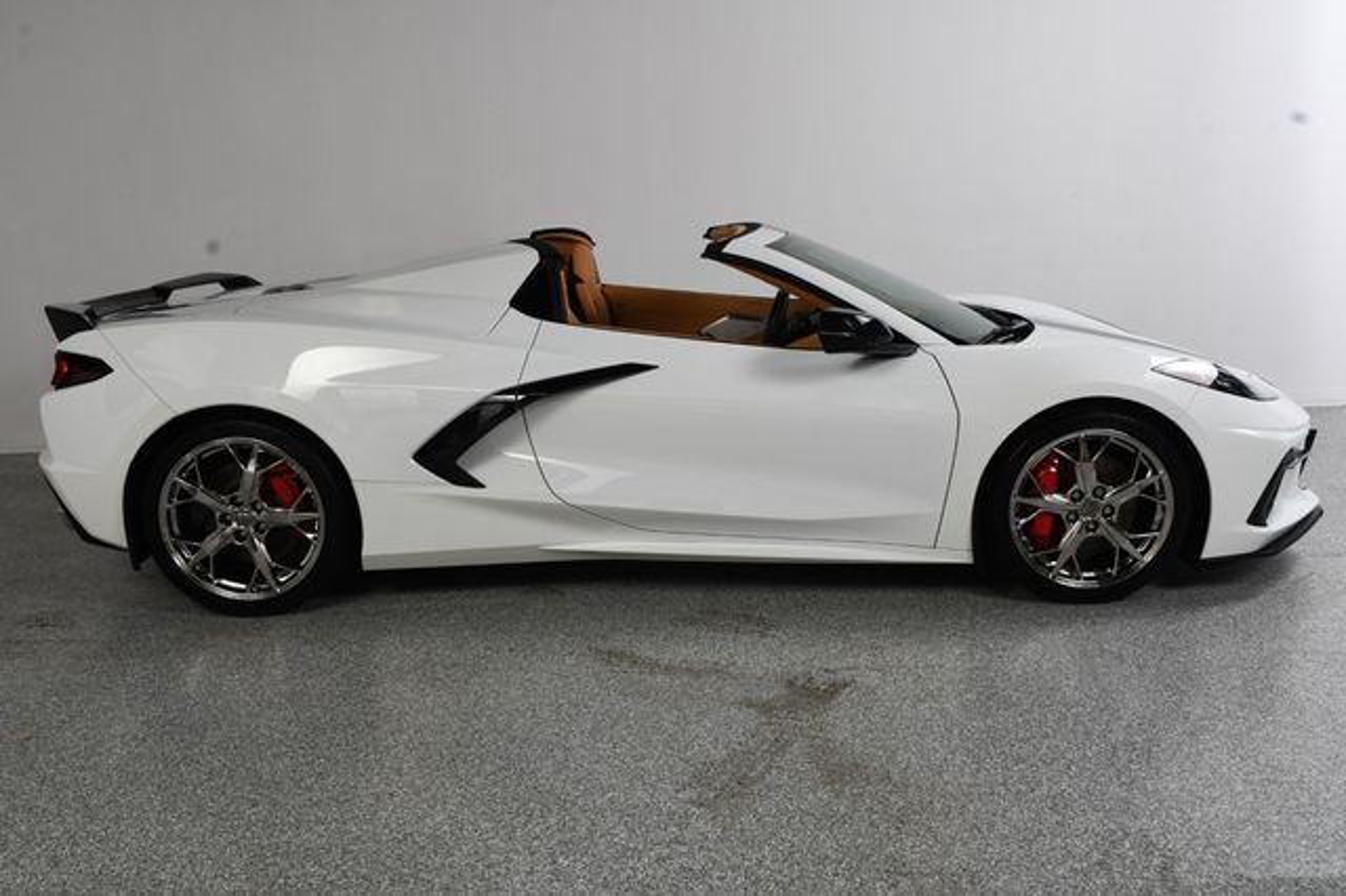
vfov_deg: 38.8
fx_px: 1271
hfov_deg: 55.8
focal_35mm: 34
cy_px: 448
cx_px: 673
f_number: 13
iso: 100
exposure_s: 1/160
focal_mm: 23
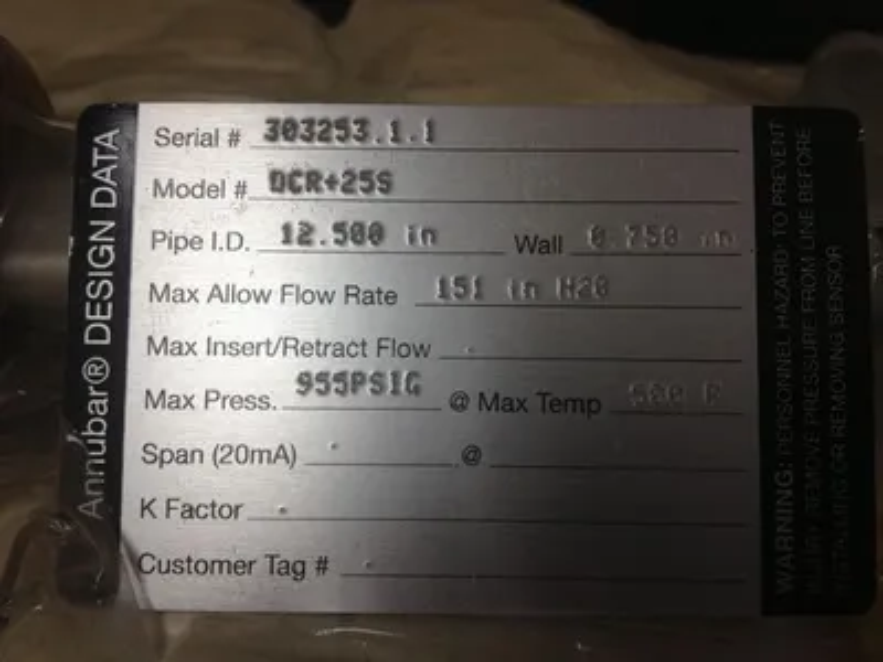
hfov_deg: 52.6
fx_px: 893
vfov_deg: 40.7
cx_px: 442
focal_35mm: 35
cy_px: 331
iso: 100
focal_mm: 4.28
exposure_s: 1/120
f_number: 2.4
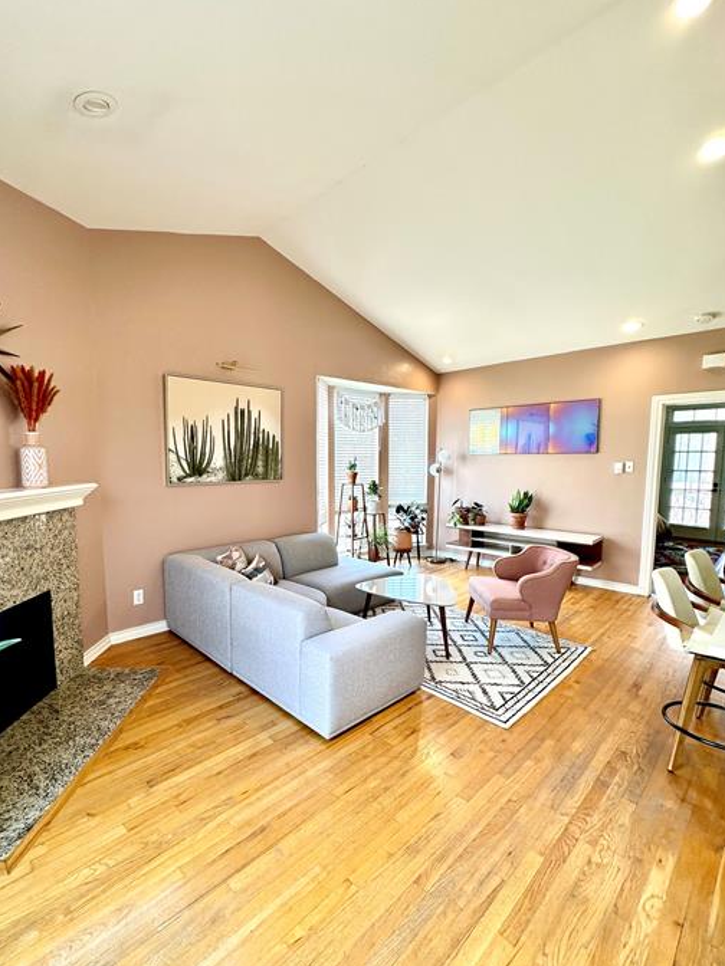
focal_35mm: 16
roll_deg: -0.3
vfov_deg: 94.5
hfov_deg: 77.8
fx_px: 447
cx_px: 319
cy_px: 500
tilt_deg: -4.7
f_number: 2.2
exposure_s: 1/101
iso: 64
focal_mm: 2.22
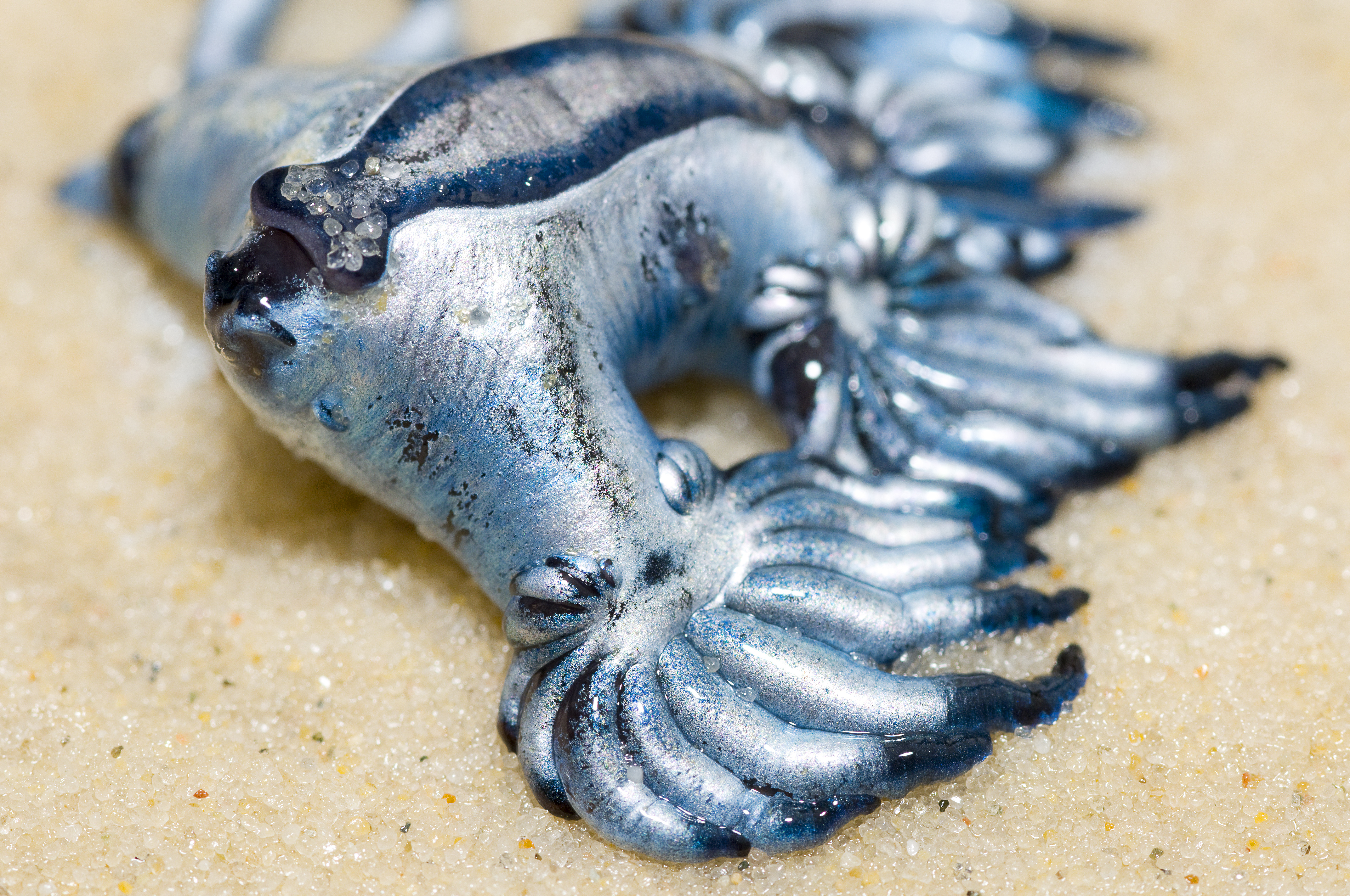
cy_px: 448
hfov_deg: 15.2
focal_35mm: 135
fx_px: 5056
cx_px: 675
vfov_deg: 10.1
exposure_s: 1/250
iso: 200
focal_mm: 90
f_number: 18
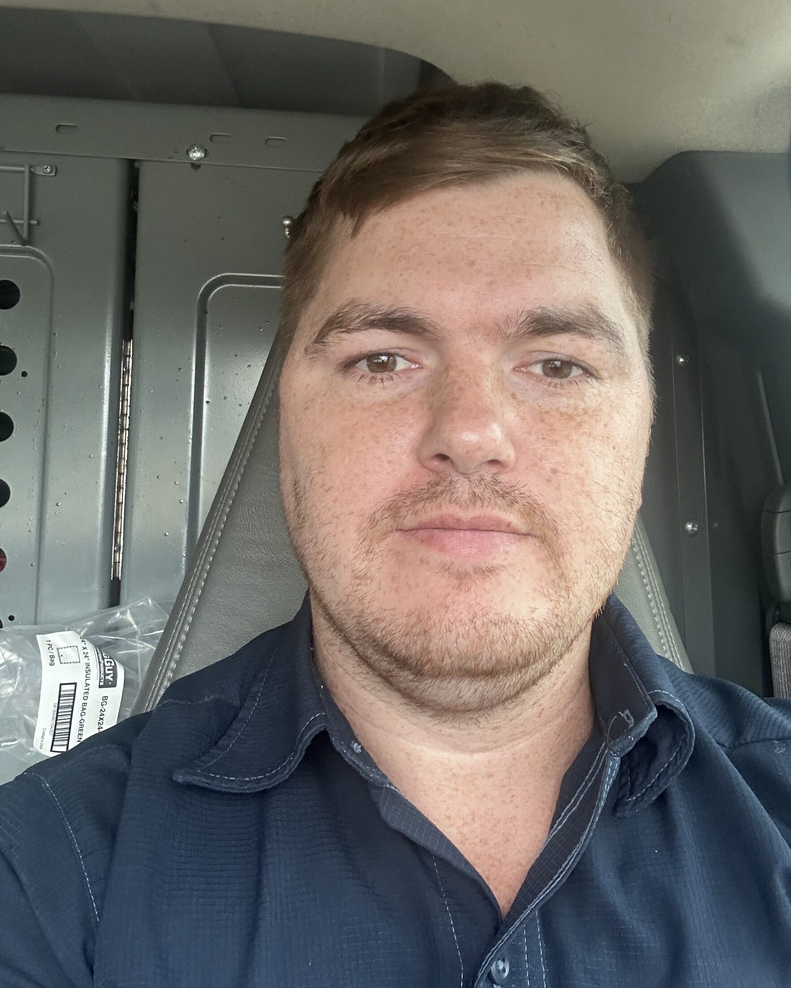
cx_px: 423
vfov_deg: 52.7
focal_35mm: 34
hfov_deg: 43.3
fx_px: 995
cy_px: 427
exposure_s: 1/121
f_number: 1.9
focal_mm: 2.69
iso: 64
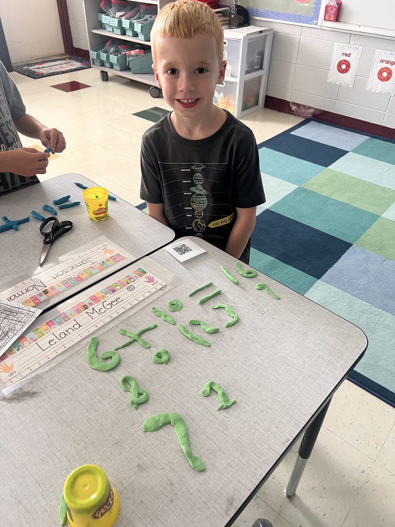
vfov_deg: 67.3
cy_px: 264
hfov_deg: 53.1
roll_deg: -1.1
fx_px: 396
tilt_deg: -37.9
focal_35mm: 26
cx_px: 198
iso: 80
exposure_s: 1/60
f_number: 1.5
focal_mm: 5.7
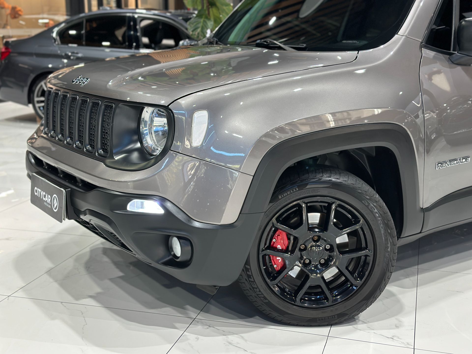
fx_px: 654
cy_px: 177
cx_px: 236
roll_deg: +0.2
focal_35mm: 48
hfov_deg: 39.7
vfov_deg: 30.3
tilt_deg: -13.5
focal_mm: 6.86
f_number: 1.78
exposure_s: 1/56
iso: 160
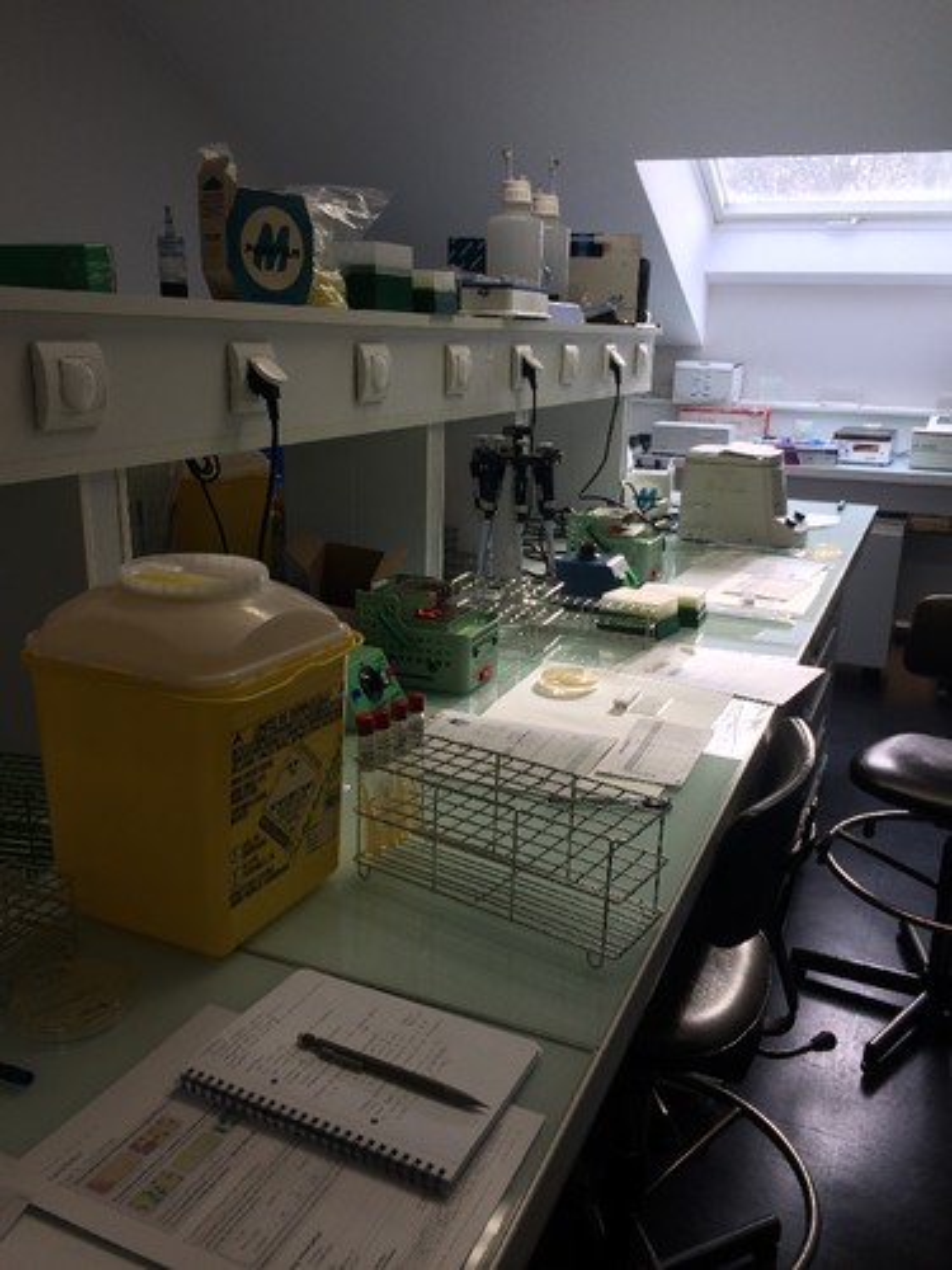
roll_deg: -0.3
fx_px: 1063
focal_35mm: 29
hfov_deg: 48.2
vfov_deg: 61.7
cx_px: 476
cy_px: 635
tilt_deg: -16.6
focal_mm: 4.15
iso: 40
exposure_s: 1/100
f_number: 2.2
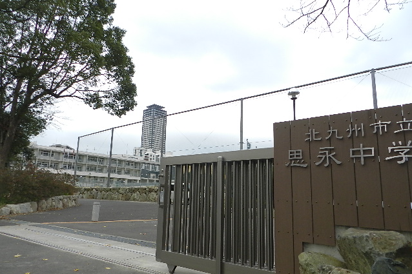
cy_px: 147
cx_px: 206
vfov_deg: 53.1
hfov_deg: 73.8
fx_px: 275
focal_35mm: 24
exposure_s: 1/320
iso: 160
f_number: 3.4
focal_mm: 4
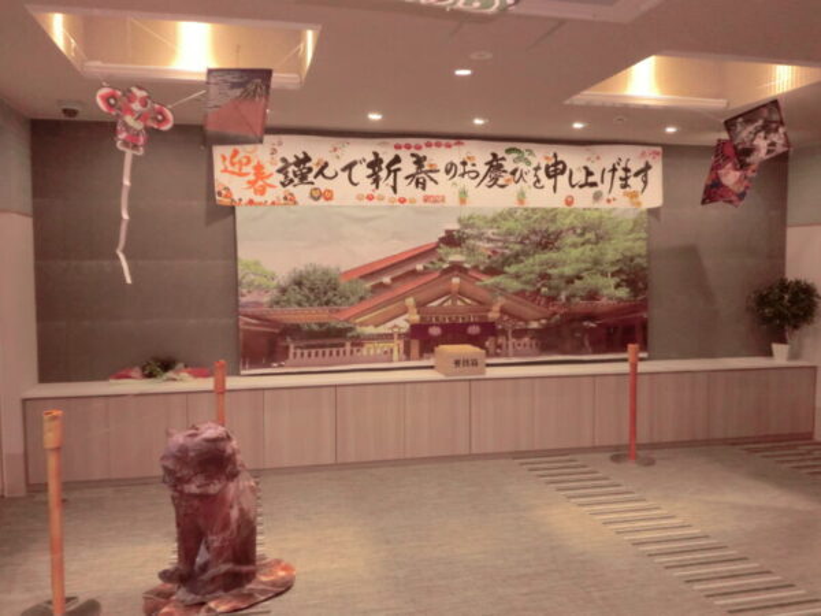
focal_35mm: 31
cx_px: 410
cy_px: 308
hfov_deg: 58.4
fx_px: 735
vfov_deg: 45.4
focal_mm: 5.64
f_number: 2.9
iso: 320
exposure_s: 1/60
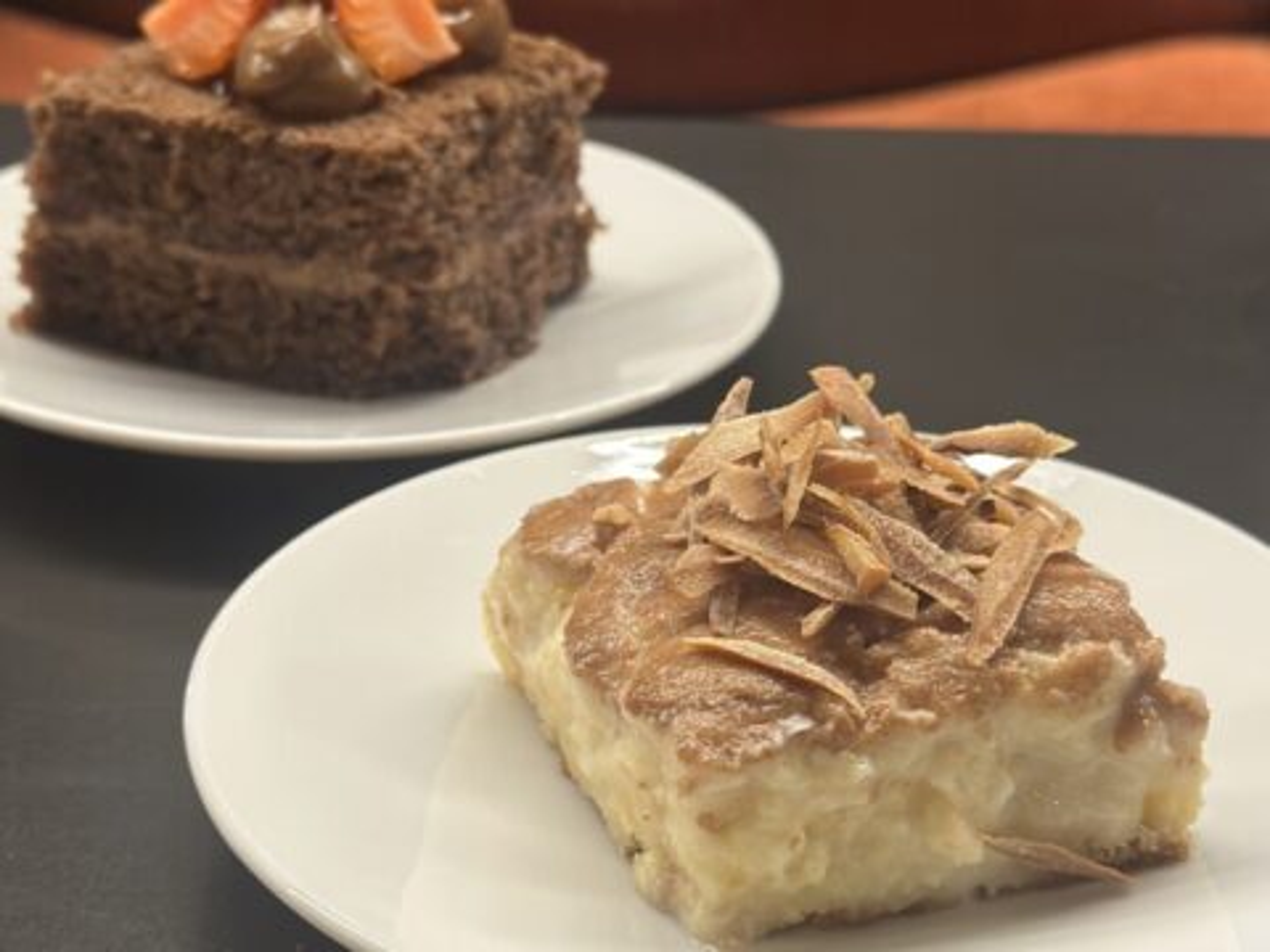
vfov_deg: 30.3
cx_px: 635
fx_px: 1761
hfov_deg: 39.7
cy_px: 476
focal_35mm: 48
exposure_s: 1/60
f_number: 1.78
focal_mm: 6.86
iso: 250
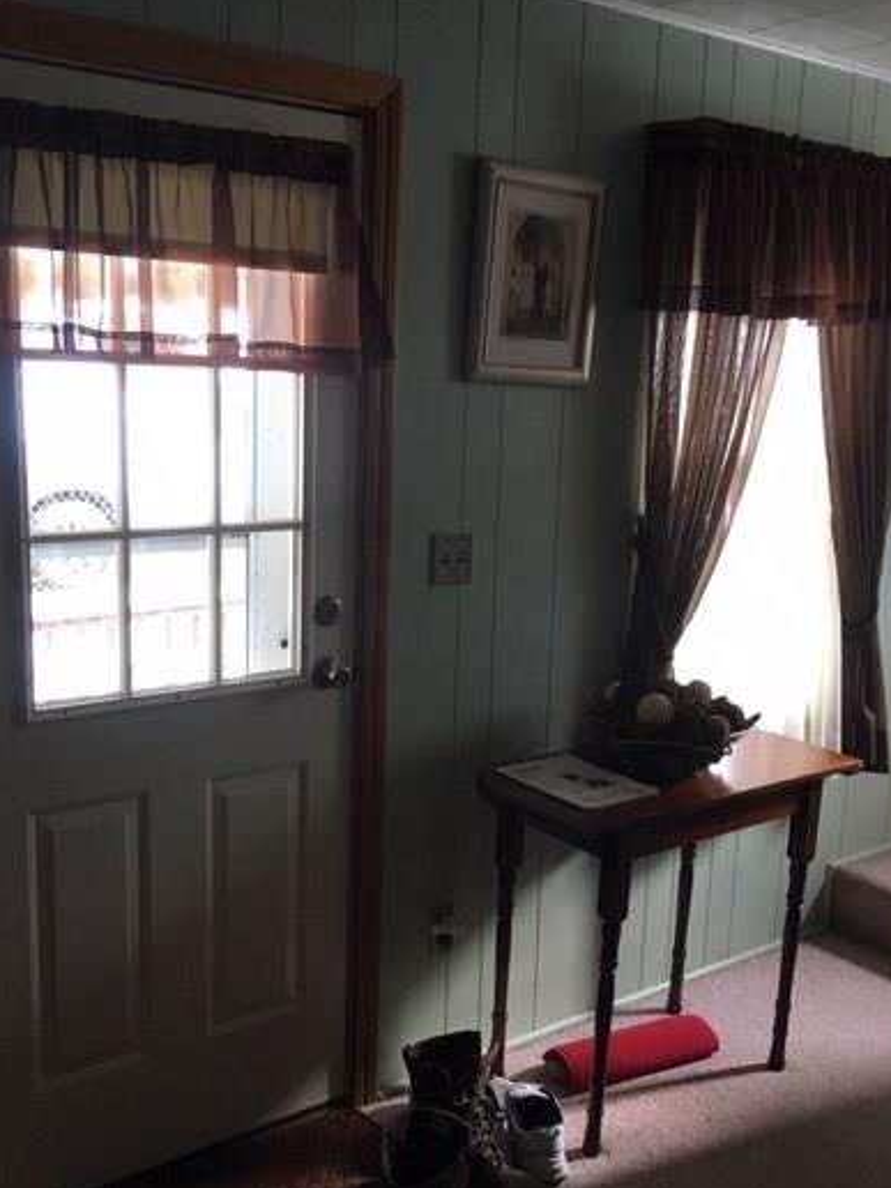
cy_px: 649
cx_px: 361
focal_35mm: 36
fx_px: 1235
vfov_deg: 51.3
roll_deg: -0.1
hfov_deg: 39.5
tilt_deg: -13.0
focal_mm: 4.15
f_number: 2.2
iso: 40
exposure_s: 1/30
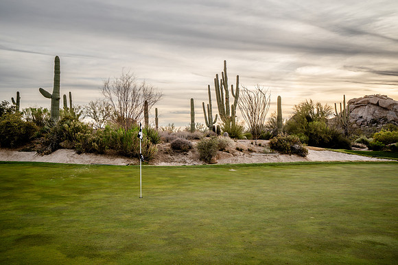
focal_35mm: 35
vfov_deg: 37.9
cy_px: 132
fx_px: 387
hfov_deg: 54.4
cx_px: 199
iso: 160
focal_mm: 35
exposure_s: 1/125
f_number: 8
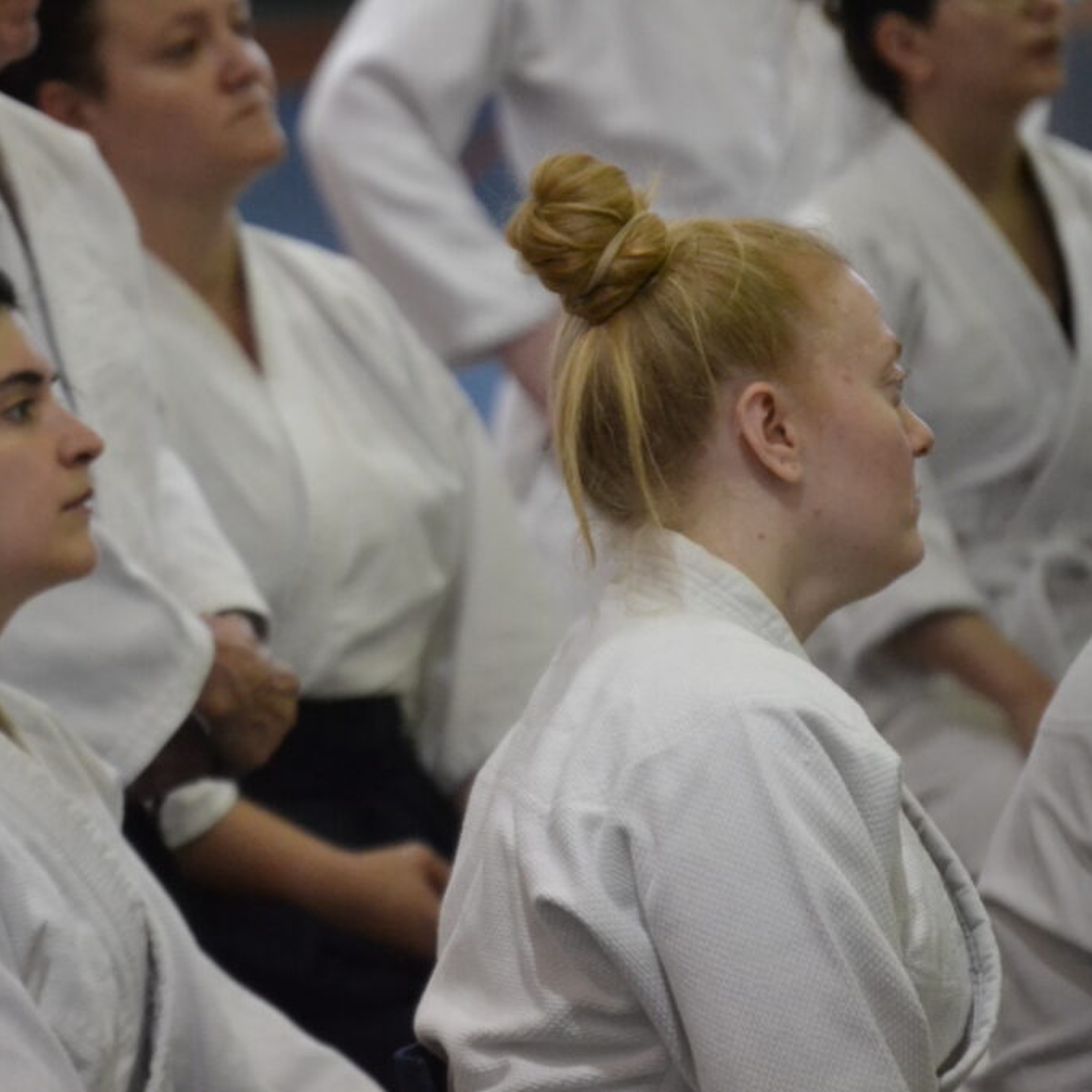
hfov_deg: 4.6
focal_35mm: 384
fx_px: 13705
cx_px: 305
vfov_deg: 4.6
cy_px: 547
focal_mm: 200
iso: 3200
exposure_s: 1/200
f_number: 5.6
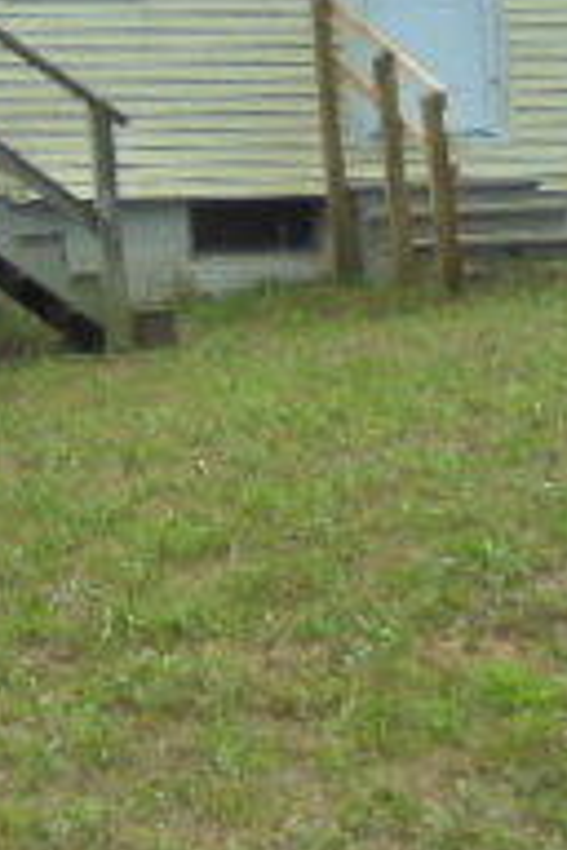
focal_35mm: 90
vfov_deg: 21.4
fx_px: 2126
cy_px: -93
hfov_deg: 13.5
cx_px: -483
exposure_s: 1/320
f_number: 3.5
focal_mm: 4.6
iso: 100
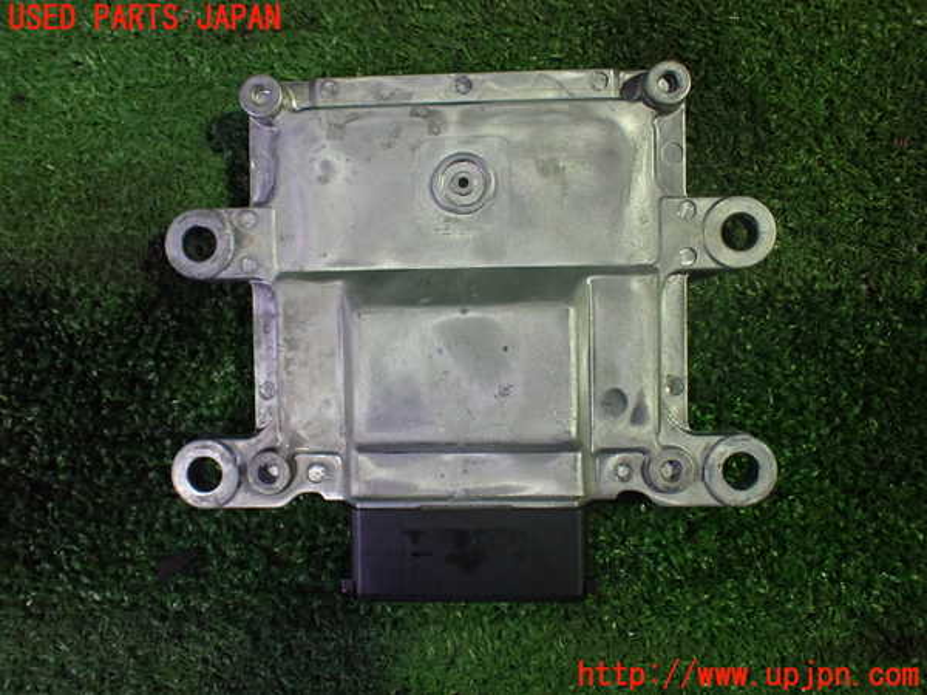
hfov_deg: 60.0
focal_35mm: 30
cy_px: 348
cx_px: 464
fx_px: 803
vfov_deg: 46.8
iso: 800
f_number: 2.3
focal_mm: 5.4
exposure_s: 1/125
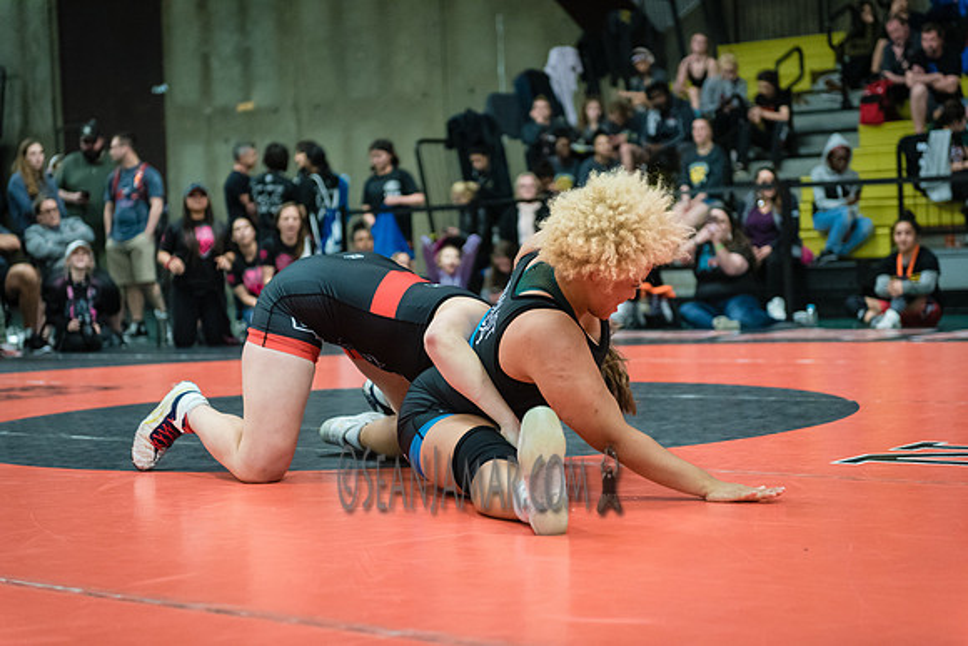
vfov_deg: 19.5
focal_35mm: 70
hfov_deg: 28.8
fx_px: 1883
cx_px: 484
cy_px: 323
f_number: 2.8
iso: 4000
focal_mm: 70
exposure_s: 1/320
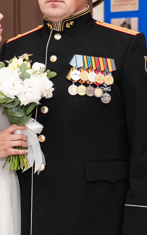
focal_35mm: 123
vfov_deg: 16.9
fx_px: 789
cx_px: 32
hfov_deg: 10.6
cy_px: 64
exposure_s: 1/250
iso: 500
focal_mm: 54
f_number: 3.5
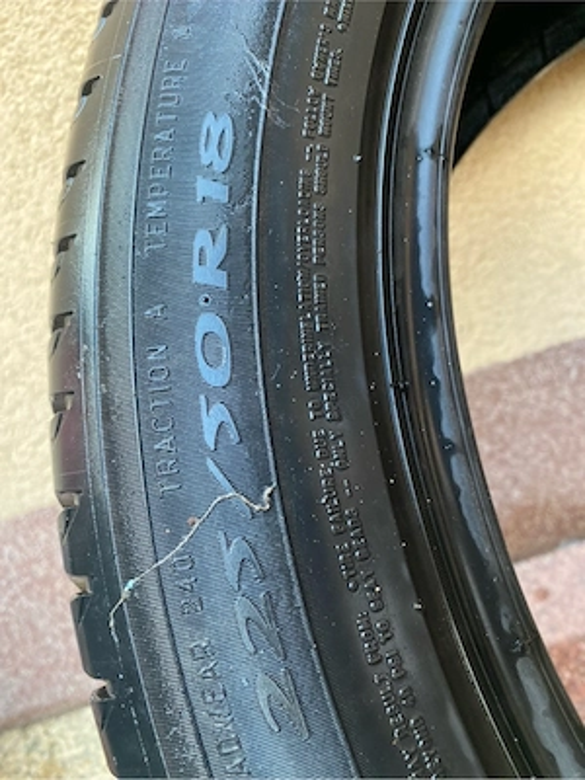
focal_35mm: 25
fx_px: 563
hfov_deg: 54.9
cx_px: 292
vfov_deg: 69.4
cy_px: 390
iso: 160
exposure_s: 1/60
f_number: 1.8
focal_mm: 4.25
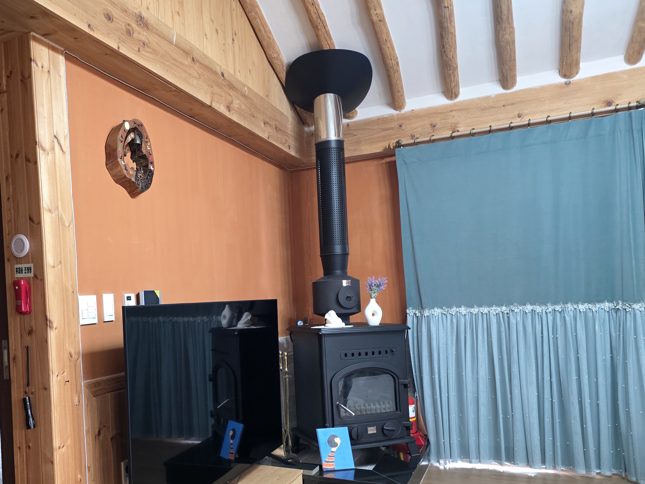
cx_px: 221
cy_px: 304
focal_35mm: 31
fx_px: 578
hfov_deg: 57.2
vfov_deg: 45.0
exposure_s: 1/120
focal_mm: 6.25
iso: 800
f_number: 1.7
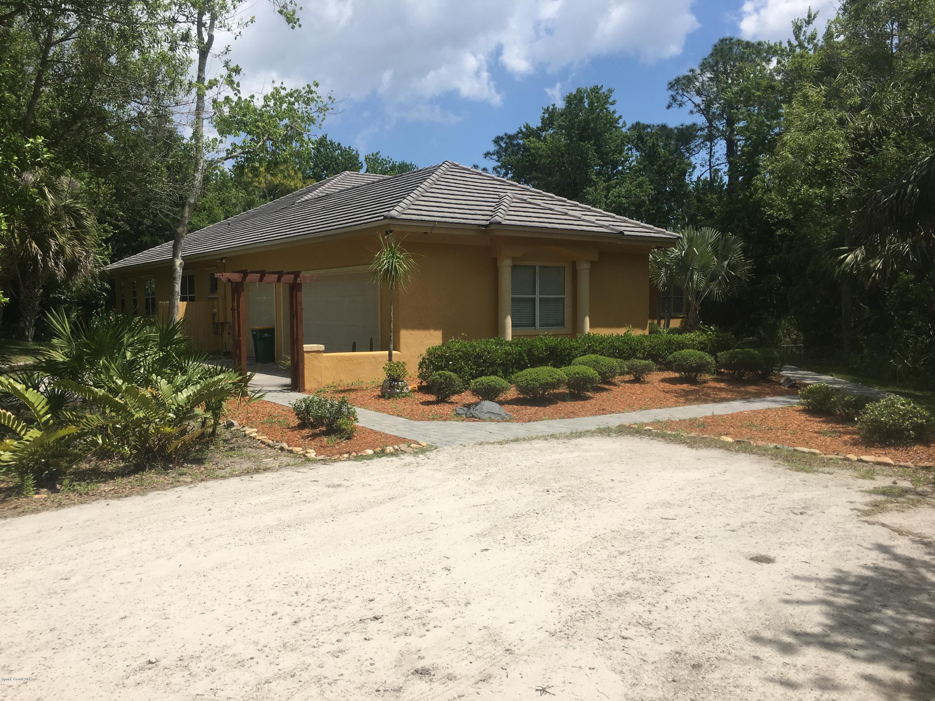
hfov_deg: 61.7
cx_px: 468
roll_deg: +0.8
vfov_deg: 48.2
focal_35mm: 29
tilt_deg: -2.9
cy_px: 350
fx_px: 783
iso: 25
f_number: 2.2
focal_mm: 4.15
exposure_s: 1/2198
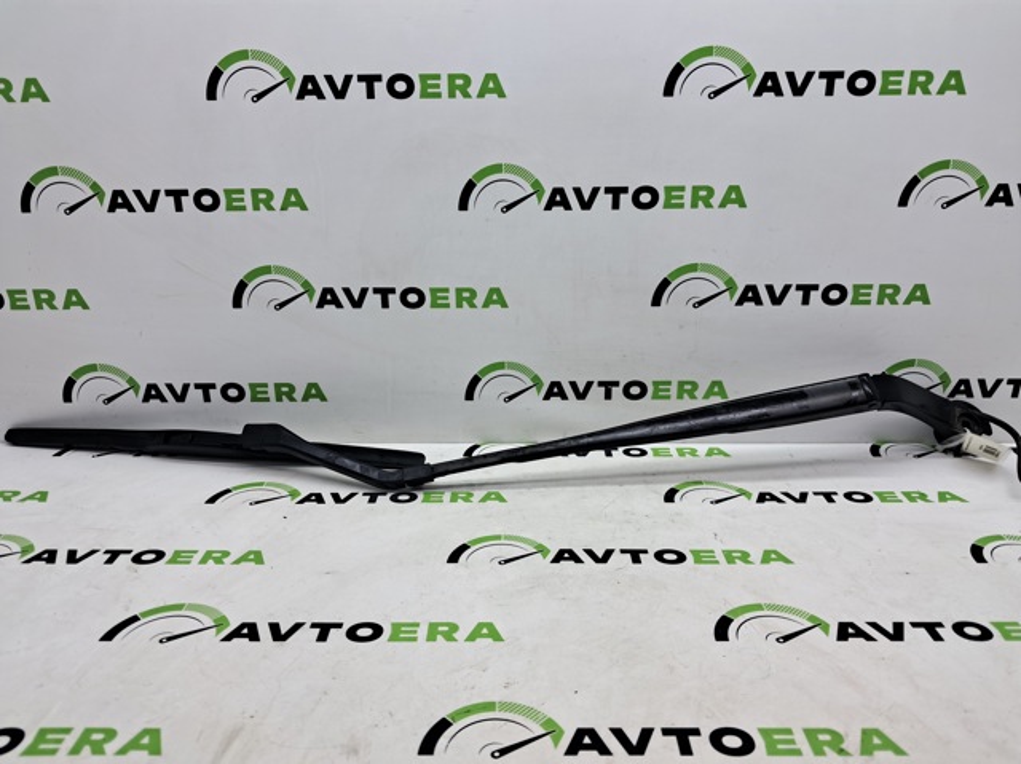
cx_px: 510
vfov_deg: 51.3
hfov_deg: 65.4
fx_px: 796
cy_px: 382
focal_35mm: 27
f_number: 1.8
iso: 50
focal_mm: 4
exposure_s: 1/60
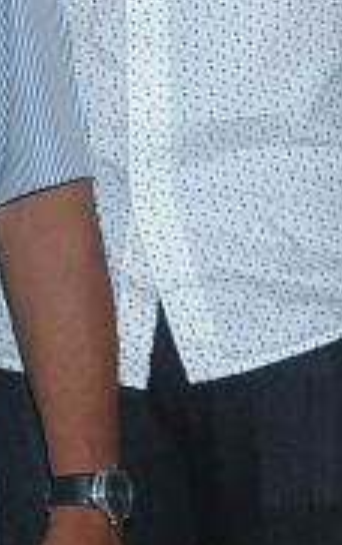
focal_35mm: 313
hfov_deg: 4.1
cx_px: -471
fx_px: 4660
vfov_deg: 6.7
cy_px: -1
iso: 320
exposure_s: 1/125
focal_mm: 35
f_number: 9
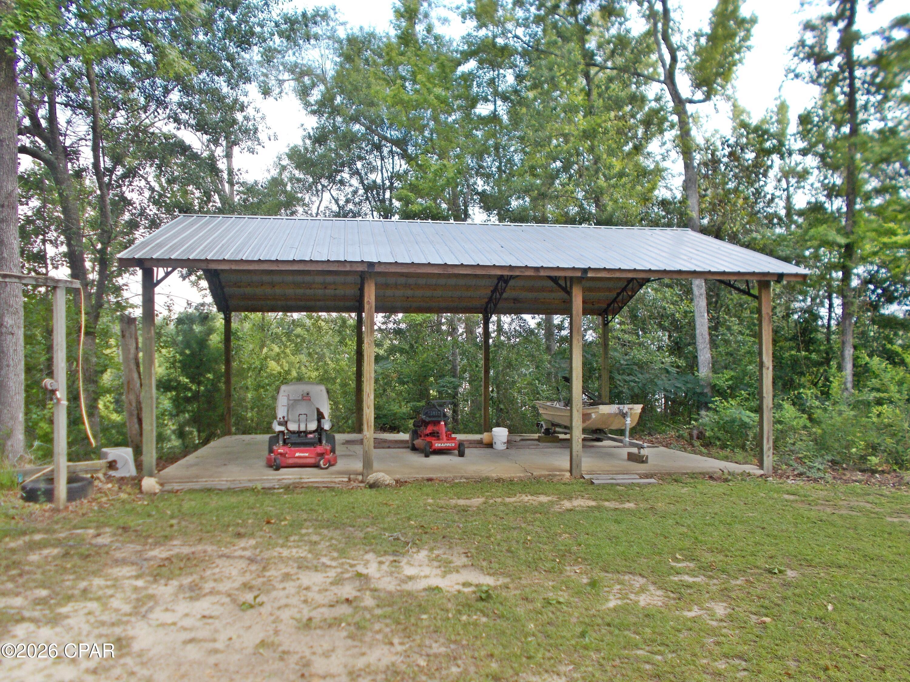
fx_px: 789
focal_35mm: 30
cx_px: 455
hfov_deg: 60.0
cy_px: 341
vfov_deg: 46.8
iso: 80
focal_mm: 5.3
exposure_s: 1/200
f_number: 3.4
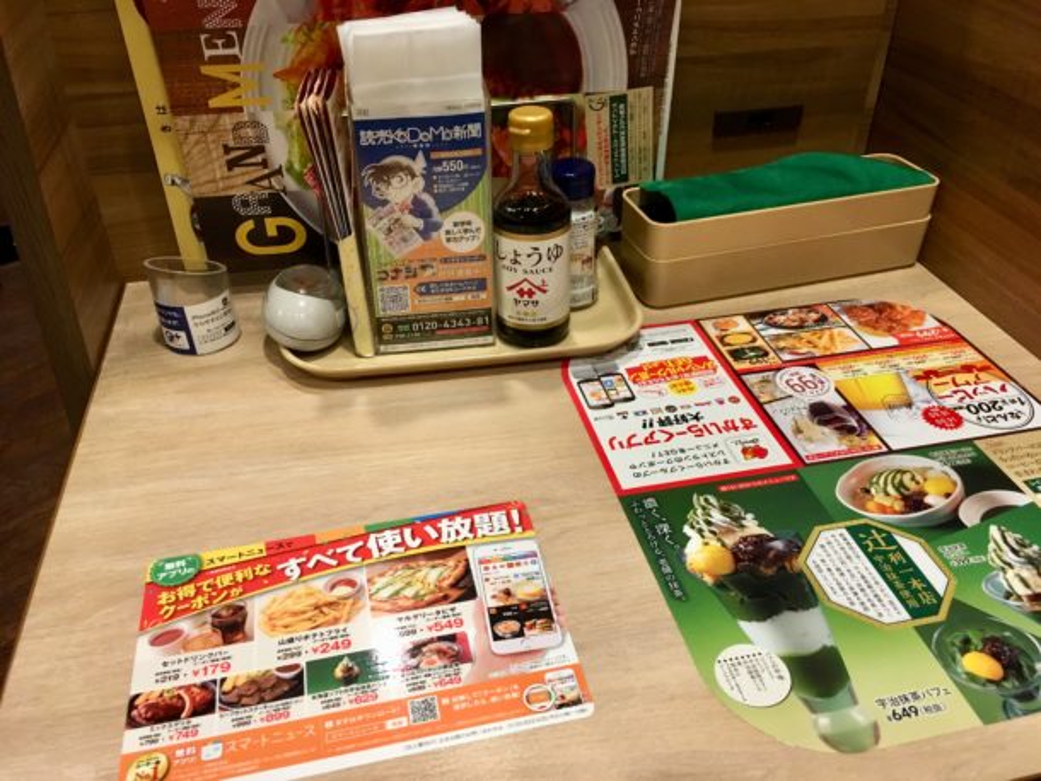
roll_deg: +1.7
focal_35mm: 29
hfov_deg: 61.6
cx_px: 520
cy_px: 390
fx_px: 872
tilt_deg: -36.8
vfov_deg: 48.3
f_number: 2.2
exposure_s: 1/30
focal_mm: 4.15
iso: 100
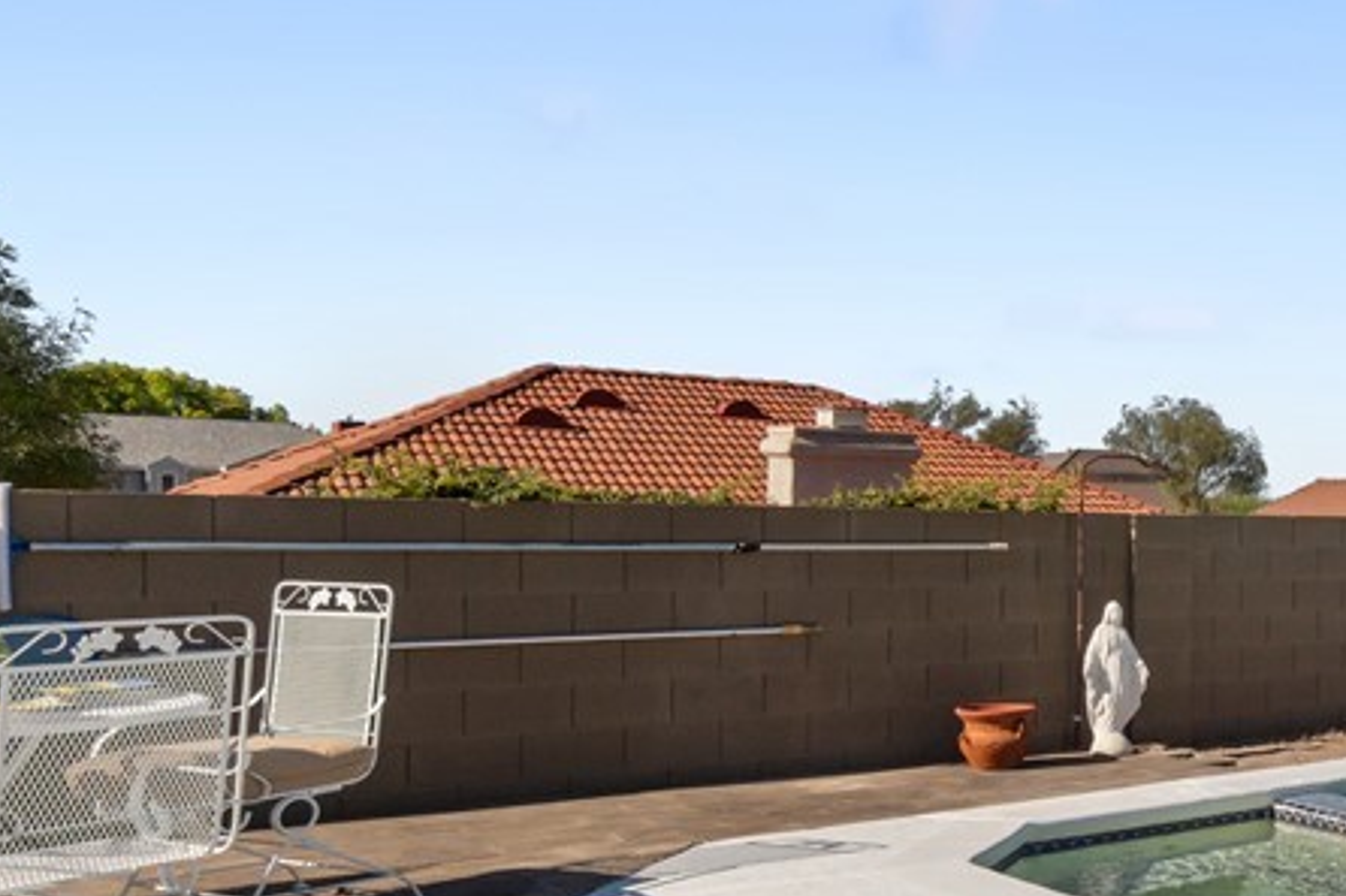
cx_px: 1554
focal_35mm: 40
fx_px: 1503
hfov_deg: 38.1
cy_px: 597
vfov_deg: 32.9
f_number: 8
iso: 400
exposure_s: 1/3200
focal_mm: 11
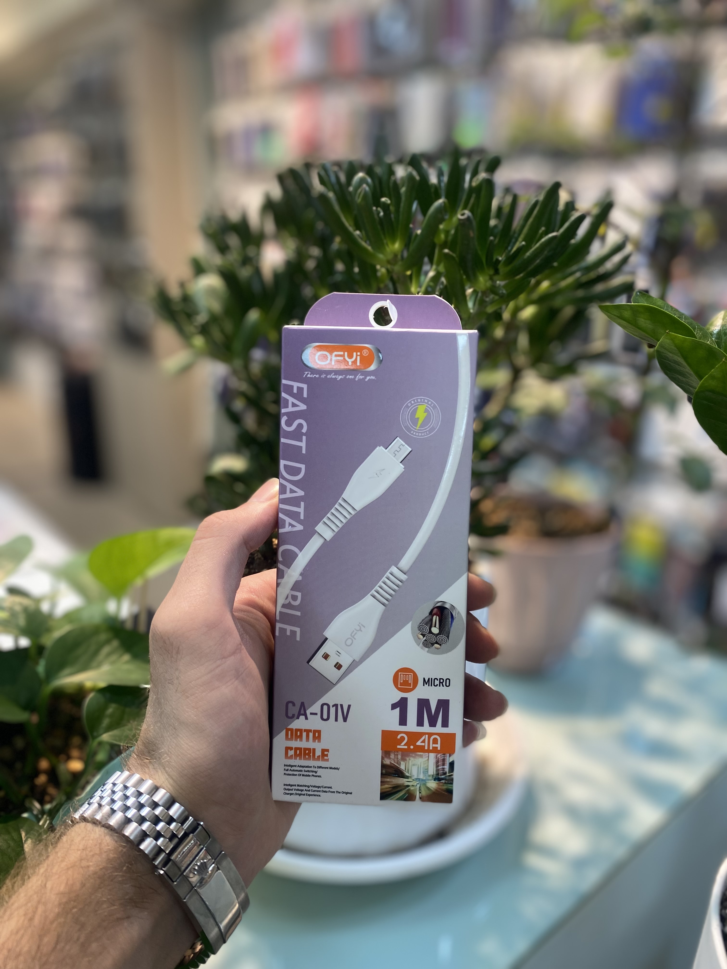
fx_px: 728
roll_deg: -1.5
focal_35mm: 26
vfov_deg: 67.3
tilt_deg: -18.4
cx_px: 364
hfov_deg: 53.1
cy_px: 484
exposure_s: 1/100
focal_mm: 4.25
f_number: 1.8
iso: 40
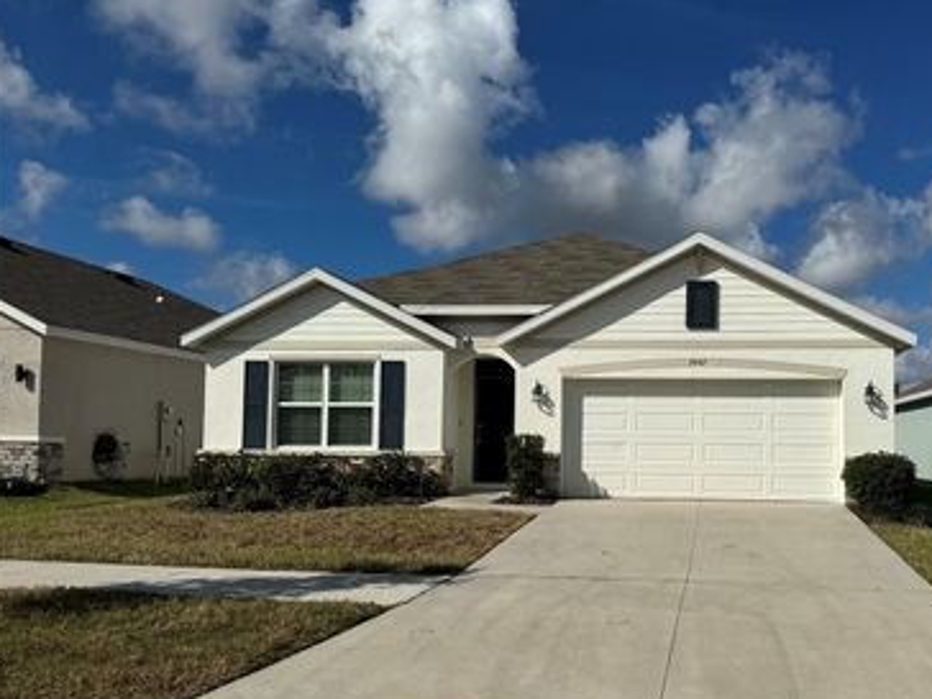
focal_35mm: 33
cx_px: 627
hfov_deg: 54.2
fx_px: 888
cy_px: 393
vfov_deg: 42.9
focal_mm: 6.86
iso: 100
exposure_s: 1/15152
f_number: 1.78
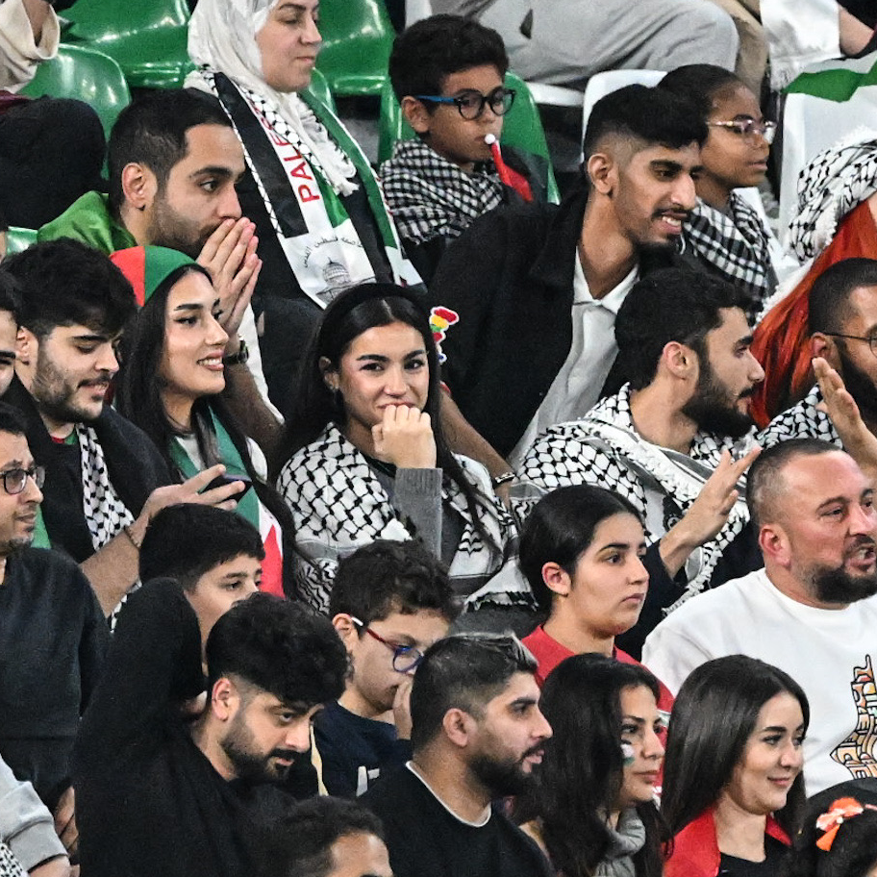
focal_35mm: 1145
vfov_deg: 1.5
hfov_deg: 1.5
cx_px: 178
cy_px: 651
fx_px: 32820
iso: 10000
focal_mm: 600
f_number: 4
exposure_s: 1/2000
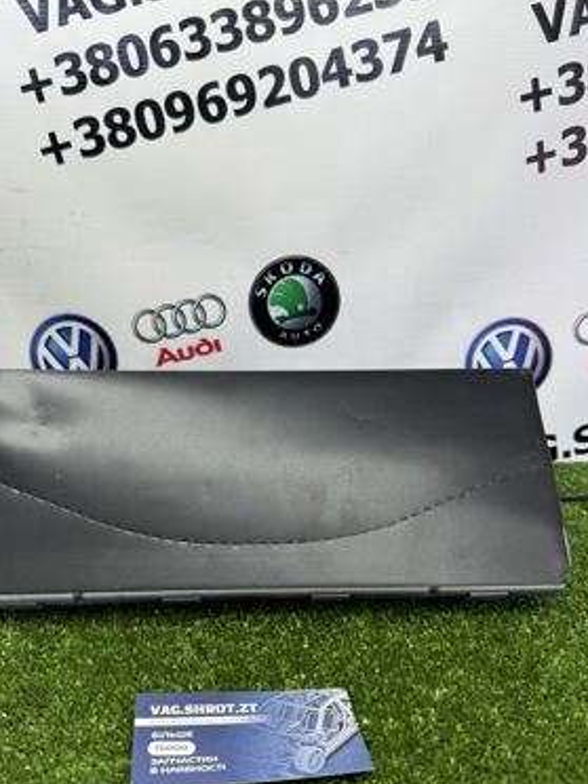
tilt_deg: -19.5
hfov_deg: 45.3
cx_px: 244
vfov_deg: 58.1
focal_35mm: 31
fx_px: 702
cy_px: 451
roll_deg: -1.0
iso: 64
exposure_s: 1/167
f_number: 1.78
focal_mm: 6.76
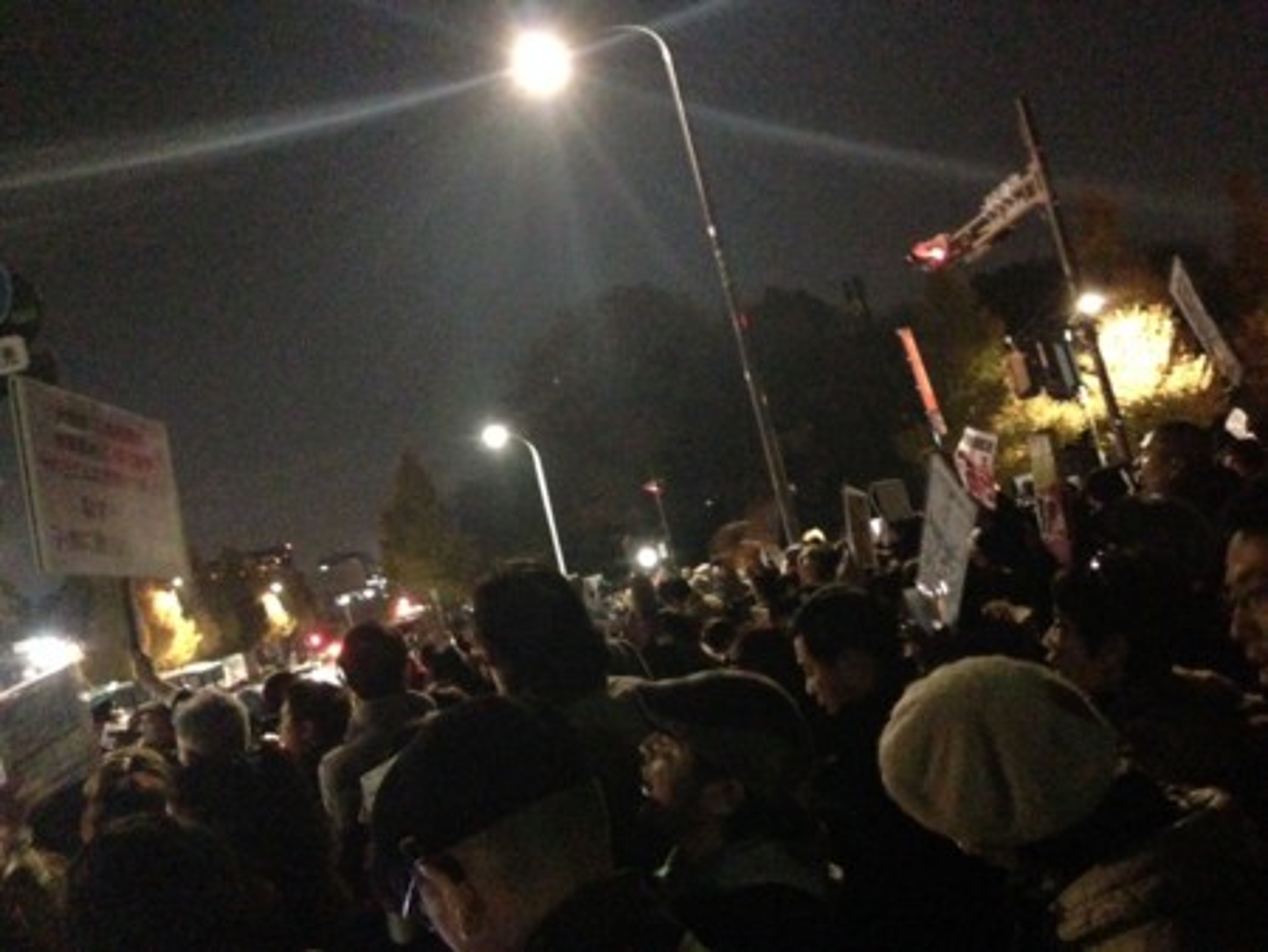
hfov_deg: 29.4
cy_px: 476
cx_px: 634
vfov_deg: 22.3
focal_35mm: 66
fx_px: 2419
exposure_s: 1/15
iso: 2000
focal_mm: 4.12
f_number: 2.4
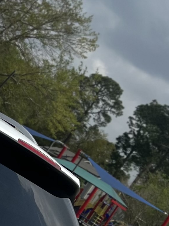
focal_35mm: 136
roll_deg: -33.5
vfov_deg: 14.5
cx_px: -160
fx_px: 886
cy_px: 148
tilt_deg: -5.1
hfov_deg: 10.1
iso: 50
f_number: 1.5
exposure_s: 1/9434
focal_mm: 5.7
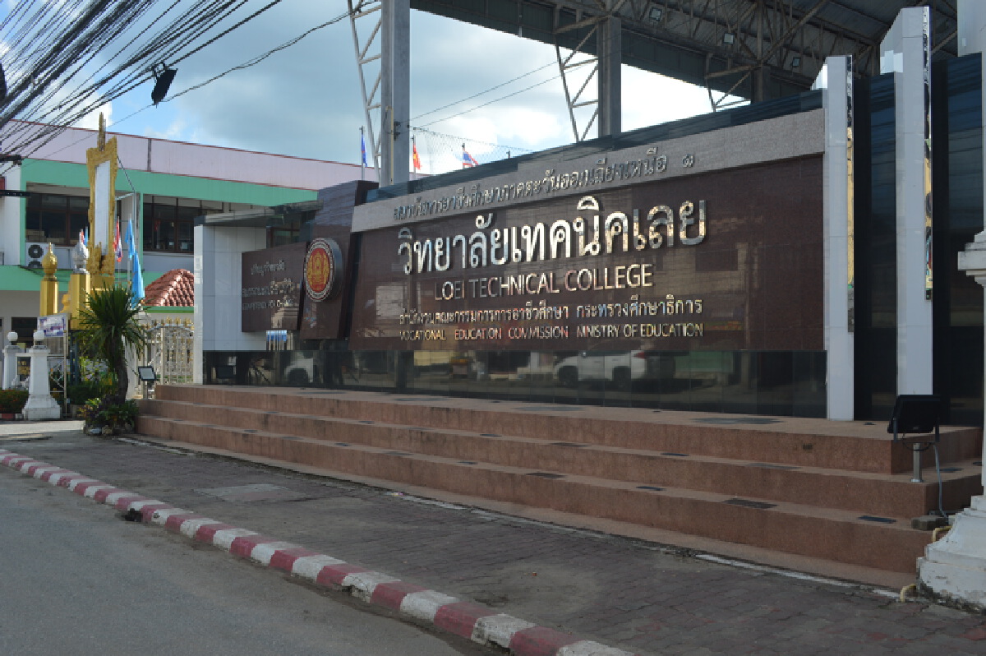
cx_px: 493
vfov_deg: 36.8
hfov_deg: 53.2
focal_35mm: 36
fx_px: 985
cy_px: 328
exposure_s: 1/200
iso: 100
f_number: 7.1
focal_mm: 24
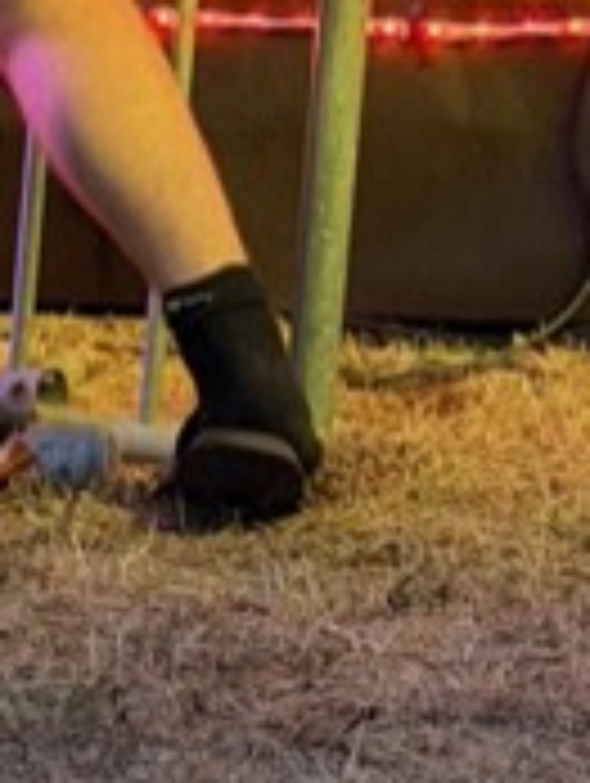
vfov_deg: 6.6
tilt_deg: -1.5
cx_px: -365
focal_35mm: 294
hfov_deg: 5.0
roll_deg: +0.5
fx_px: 6665
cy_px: -446
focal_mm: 6.76
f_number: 1.78
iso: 250
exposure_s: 1/57
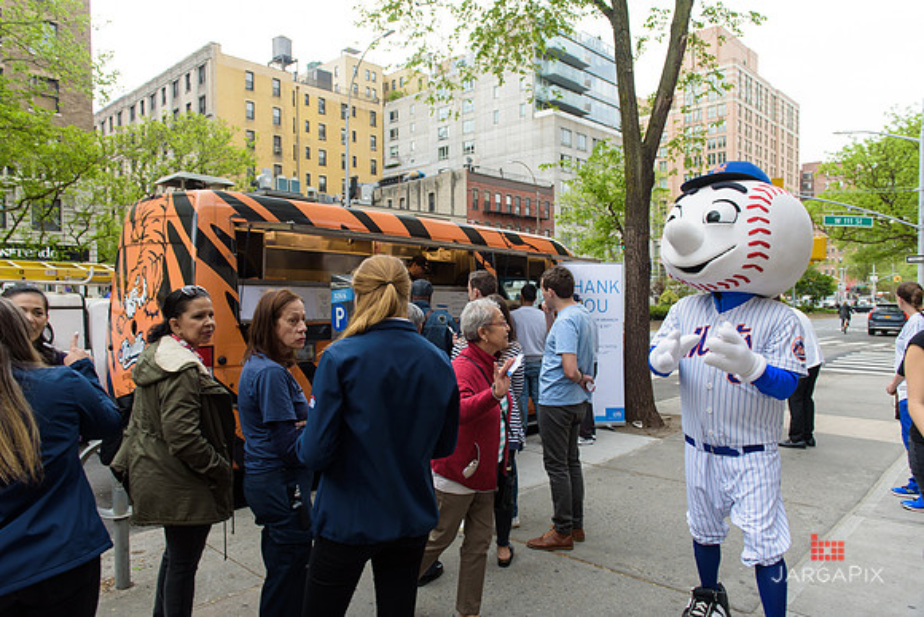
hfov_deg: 73.7
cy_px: 308
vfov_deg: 53.2
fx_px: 616
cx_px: 462
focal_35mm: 24
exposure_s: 1/250
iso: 200
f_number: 4
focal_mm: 24
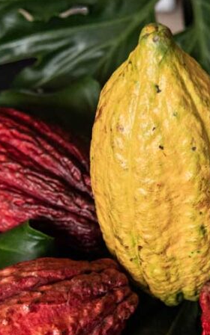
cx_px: 178
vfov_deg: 19.3
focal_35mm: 107
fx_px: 980
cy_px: 252
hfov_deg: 12.2
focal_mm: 44
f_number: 4
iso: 2500
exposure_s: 1/1250
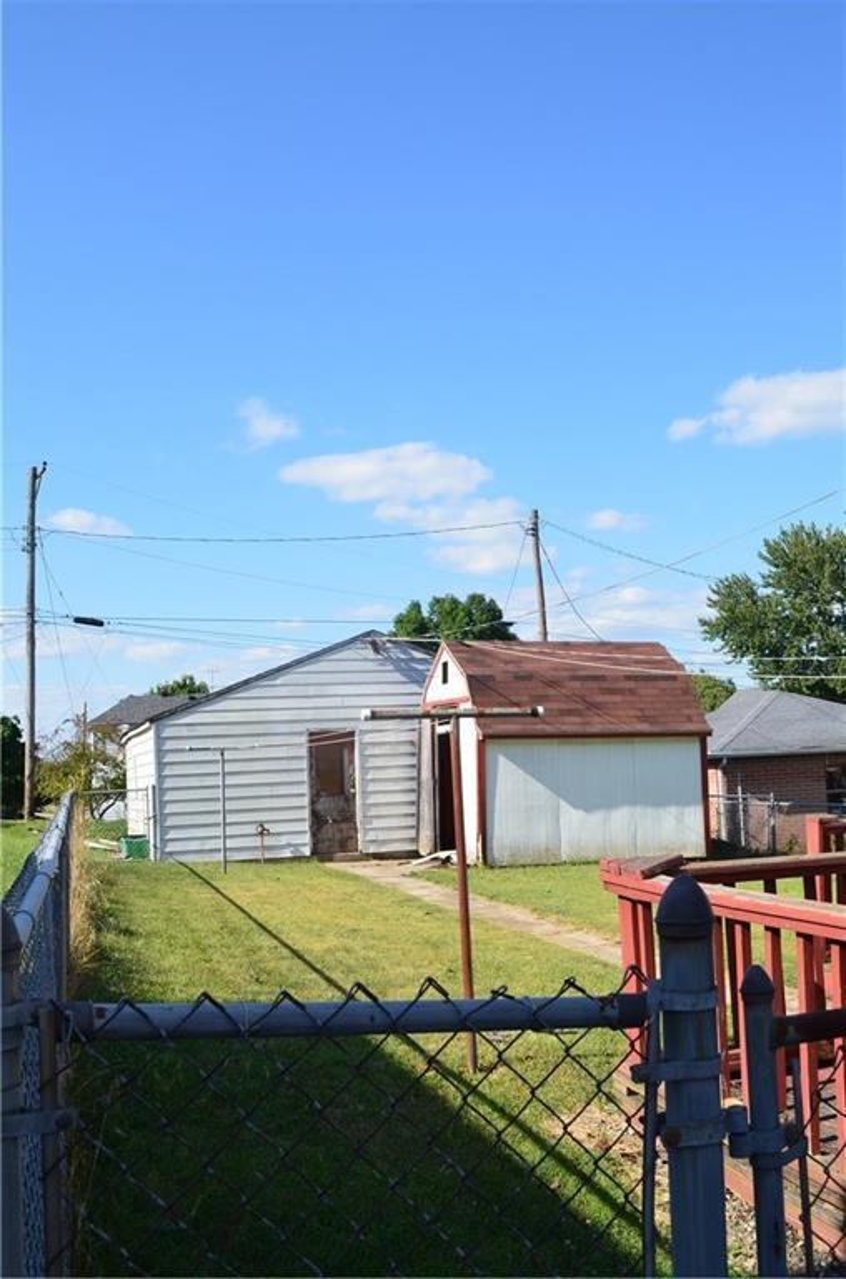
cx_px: 423
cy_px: 640
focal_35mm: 36
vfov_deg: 53.2
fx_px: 1276
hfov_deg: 36.7
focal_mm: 24
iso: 250
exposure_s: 1/250
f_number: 10
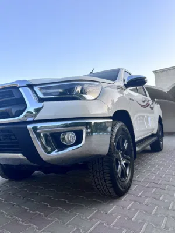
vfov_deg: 71.6
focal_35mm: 24
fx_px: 162
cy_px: 116
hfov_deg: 56.8
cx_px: 88
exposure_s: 1/630
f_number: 1.78
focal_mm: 6.86
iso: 80
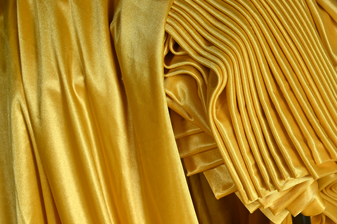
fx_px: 421
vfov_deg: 29.8
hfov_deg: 43.6
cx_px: 168
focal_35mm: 45
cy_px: 112
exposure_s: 1/320
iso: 250
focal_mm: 45
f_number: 10
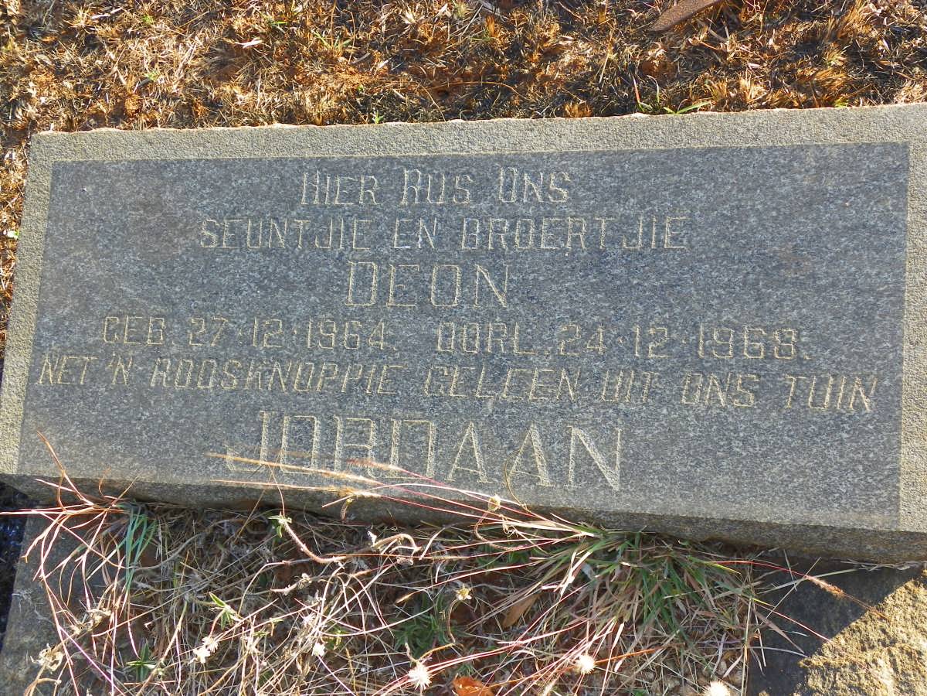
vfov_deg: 27.0
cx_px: 464
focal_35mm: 54
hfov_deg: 35.5
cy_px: 348
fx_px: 1446
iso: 64
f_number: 3.5
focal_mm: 9.6
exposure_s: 1/50
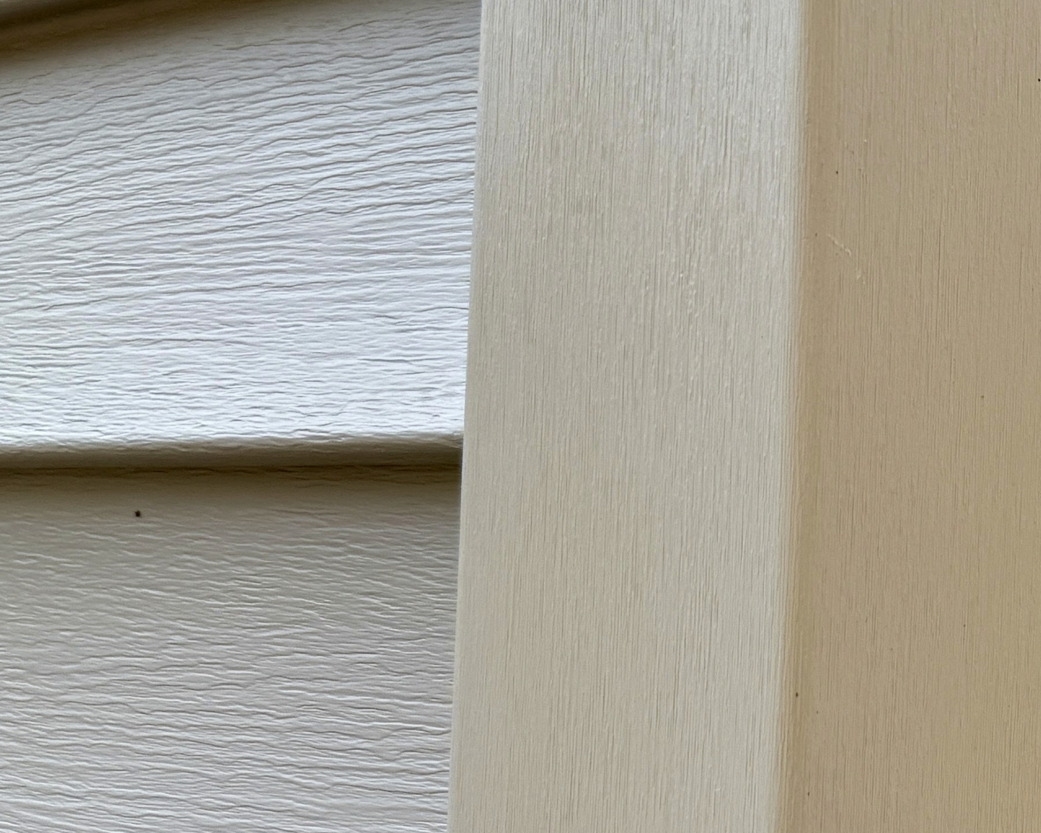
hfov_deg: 23.0
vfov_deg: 20.6
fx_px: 2280
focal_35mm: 74
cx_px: 1342
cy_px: 579
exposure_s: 1/813
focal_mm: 6.76
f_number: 1.78
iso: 80
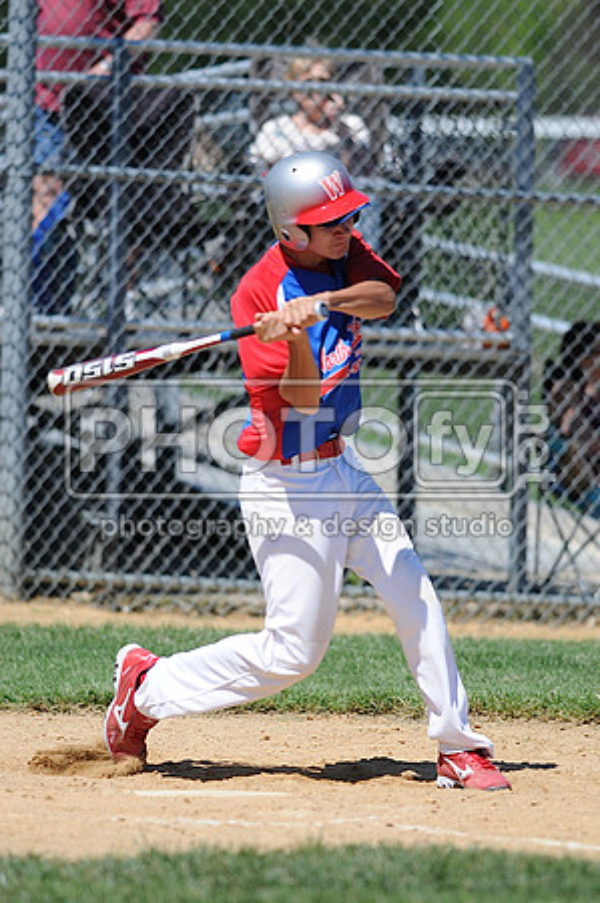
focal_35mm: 450
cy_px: 452
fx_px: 11275
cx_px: 300
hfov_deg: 3.0
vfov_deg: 4.6
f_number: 4
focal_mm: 300
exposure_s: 1/2000
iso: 200
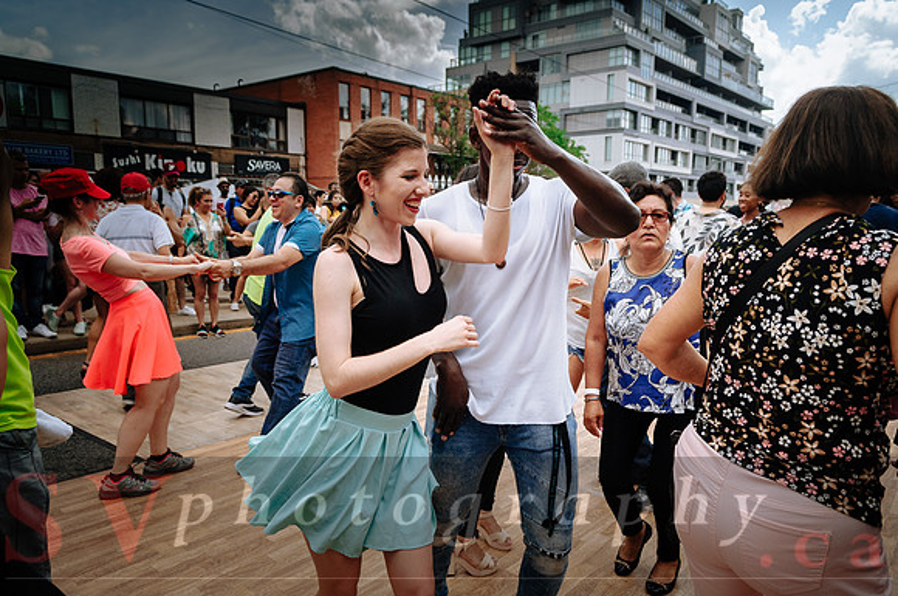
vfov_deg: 50.3
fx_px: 635
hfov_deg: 70.5
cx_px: 449
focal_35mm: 26
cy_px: 298
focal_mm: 17
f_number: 4
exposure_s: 1/1250
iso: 100
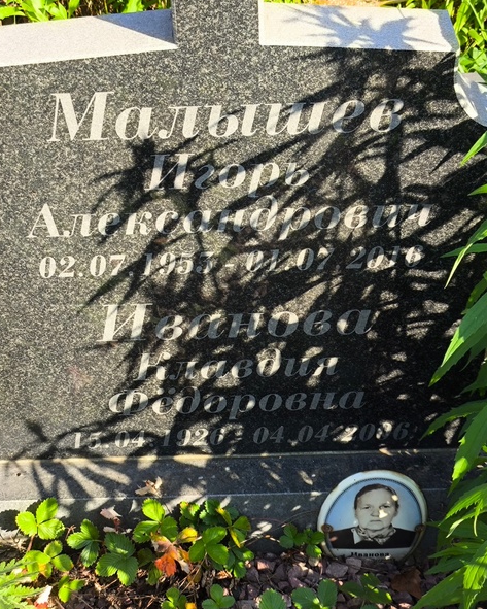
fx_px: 1189
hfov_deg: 23.2
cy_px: 306
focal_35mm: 66
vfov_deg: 28.7
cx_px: 239
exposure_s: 1/287
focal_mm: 4.71
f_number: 1.7
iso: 50
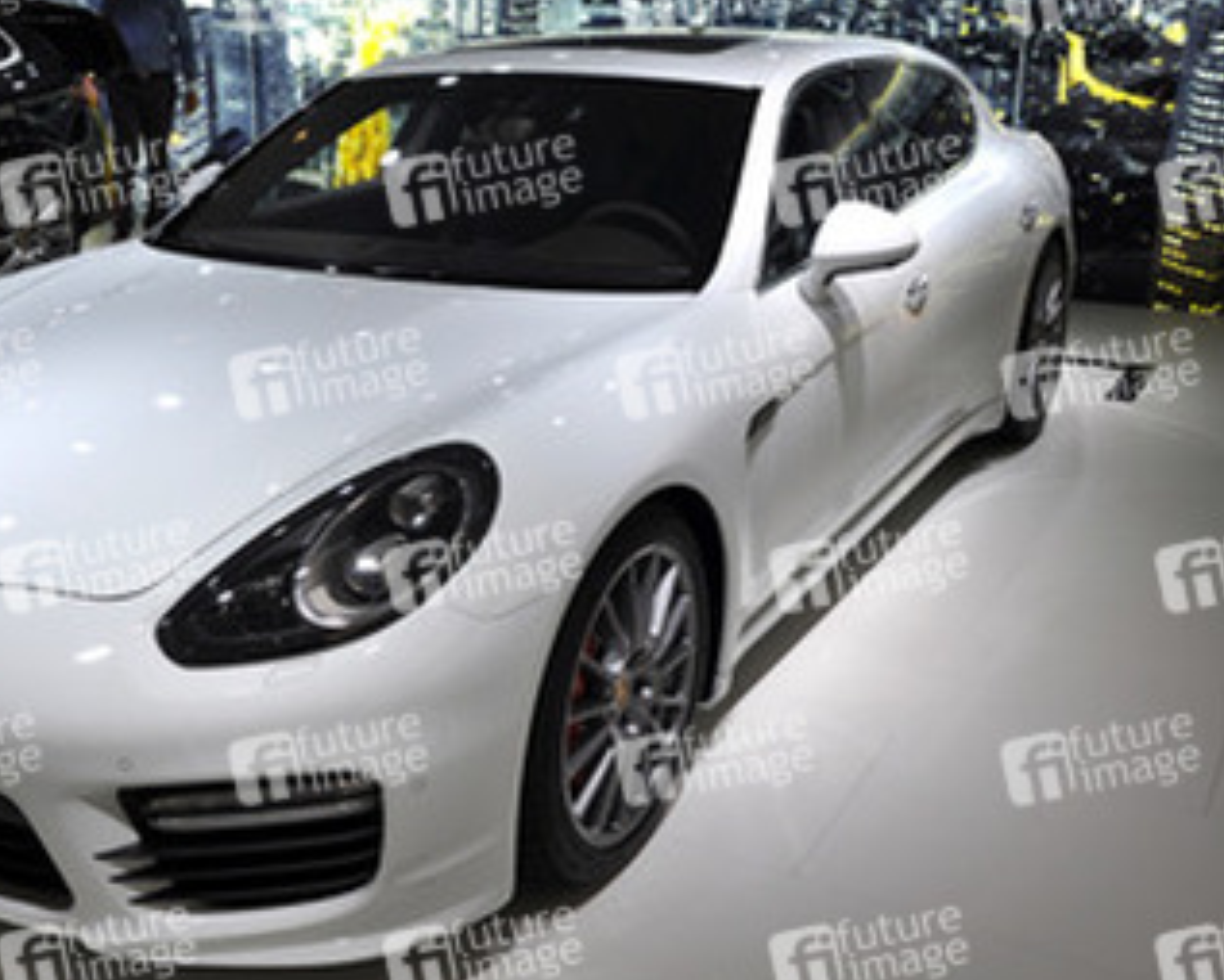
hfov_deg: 44.9
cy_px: 471
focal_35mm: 40
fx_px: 1450
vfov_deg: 37.4
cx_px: 380
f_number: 5.6
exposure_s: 1/125
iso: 220
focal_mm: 20
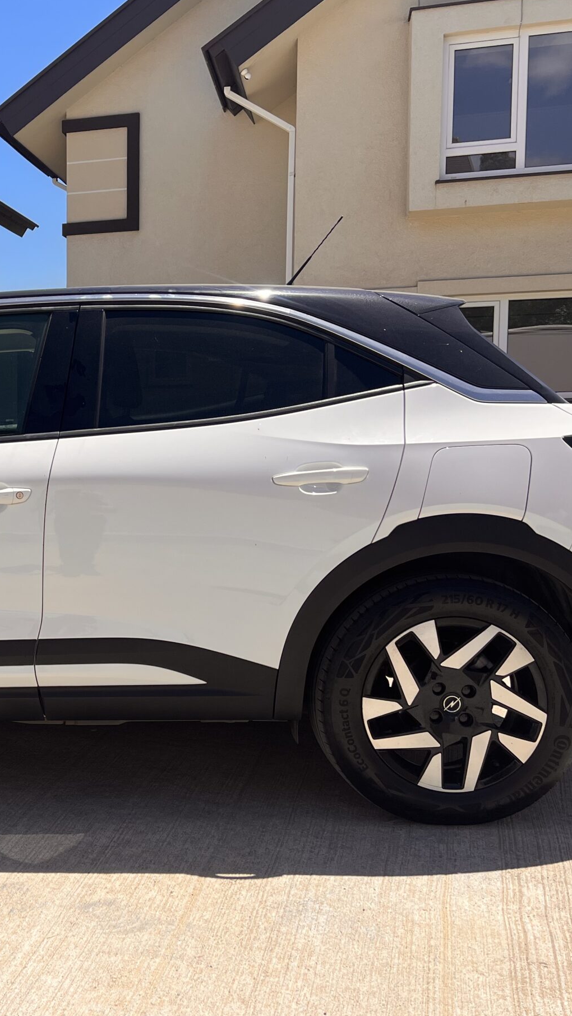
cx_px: -16
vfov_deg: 50.5
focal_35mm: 40
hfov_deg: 27.7
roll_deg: +0.1
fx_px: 1078
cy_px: 499
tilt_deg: -5.3
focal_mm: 5.7
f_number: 1.5
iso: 50
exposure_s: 1/3968
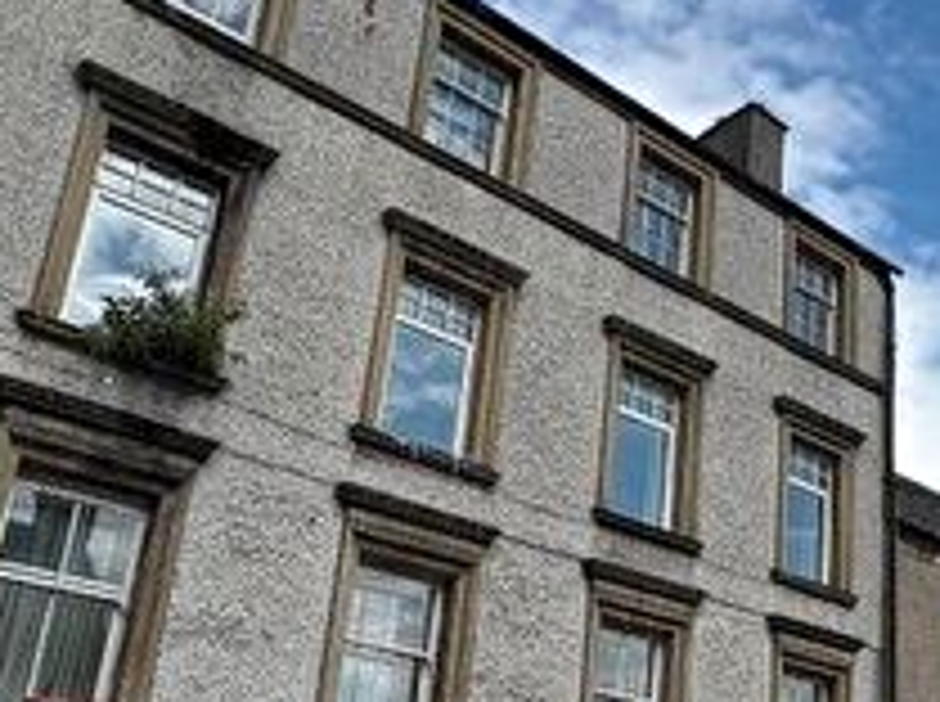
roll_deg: +0.5
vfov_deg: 30.0
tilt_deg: +20.6
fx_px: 1274
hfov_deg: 35.8
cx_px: 976
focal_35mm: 47
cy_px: 574
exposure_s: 1/2028
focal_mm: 2.22
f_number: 2.2
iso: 40
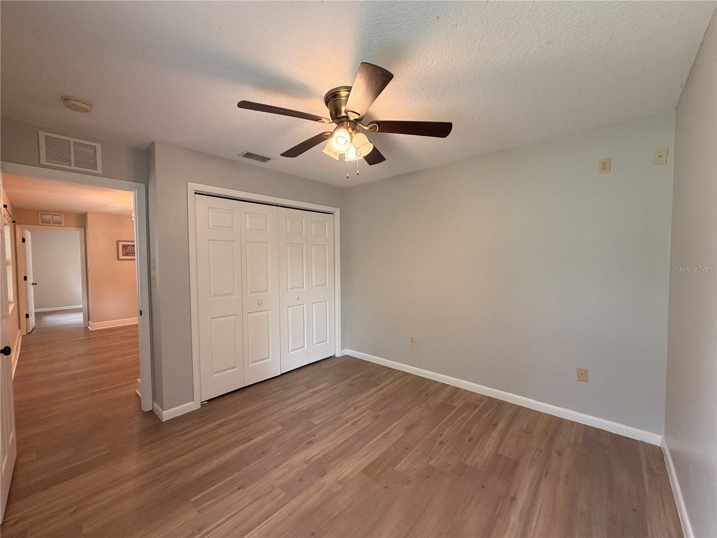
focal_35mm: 14
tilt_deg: -1.5
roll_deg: +0.6
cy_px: 269
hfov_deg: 102.1
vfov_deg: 85.7
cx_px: 358
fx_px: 290
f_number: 2.2
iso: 250
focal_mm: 2.22
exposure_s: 1/60
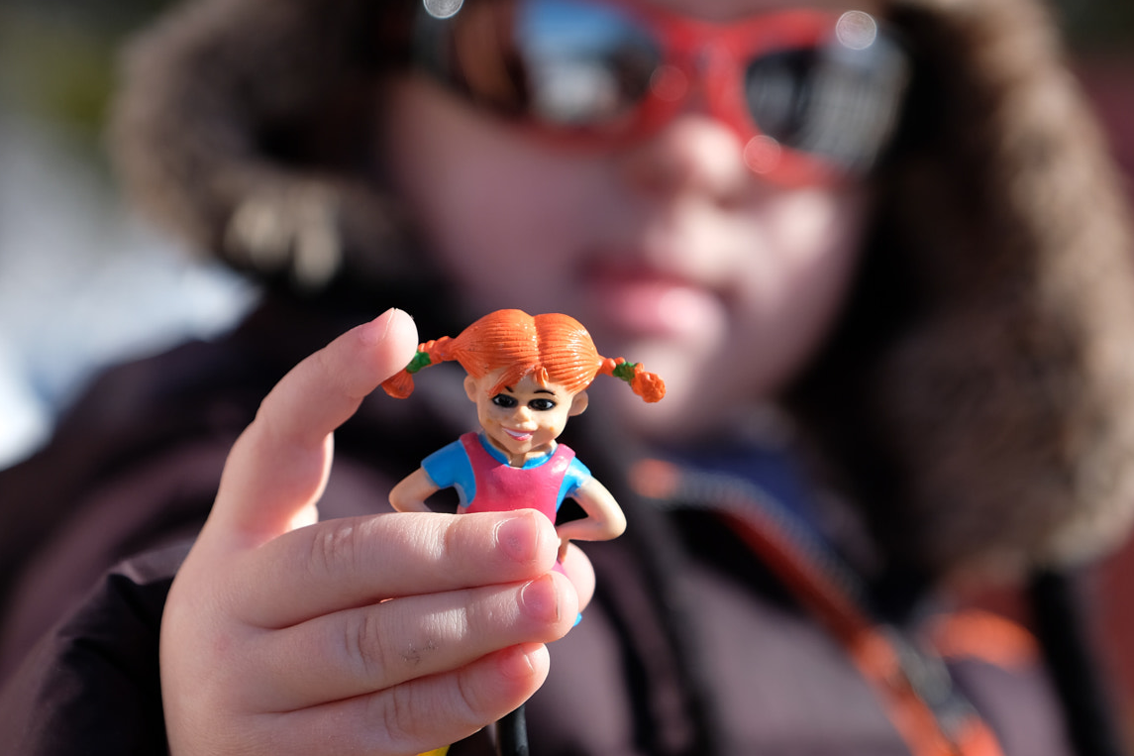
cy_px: 423
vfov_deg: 11.8
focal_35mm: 116
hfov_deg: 17.6
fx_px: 3653
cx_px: 399
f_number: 2.8
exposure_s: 1/1800
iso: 200
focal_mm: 55
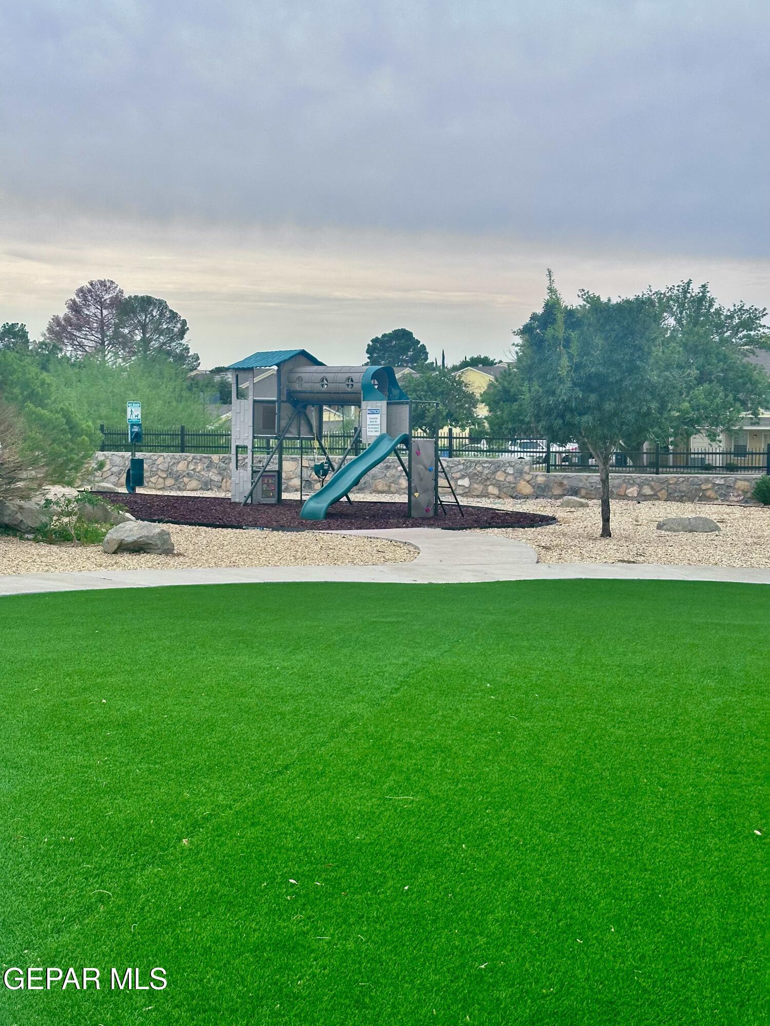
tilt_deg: -7.7
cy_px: 513
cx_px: 385
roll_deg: +1.1
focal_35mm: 48
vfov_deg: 39.7
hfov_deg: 30.3
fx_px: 1424
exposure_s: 1/3597
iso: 64
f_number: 1.78
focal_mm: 6.86
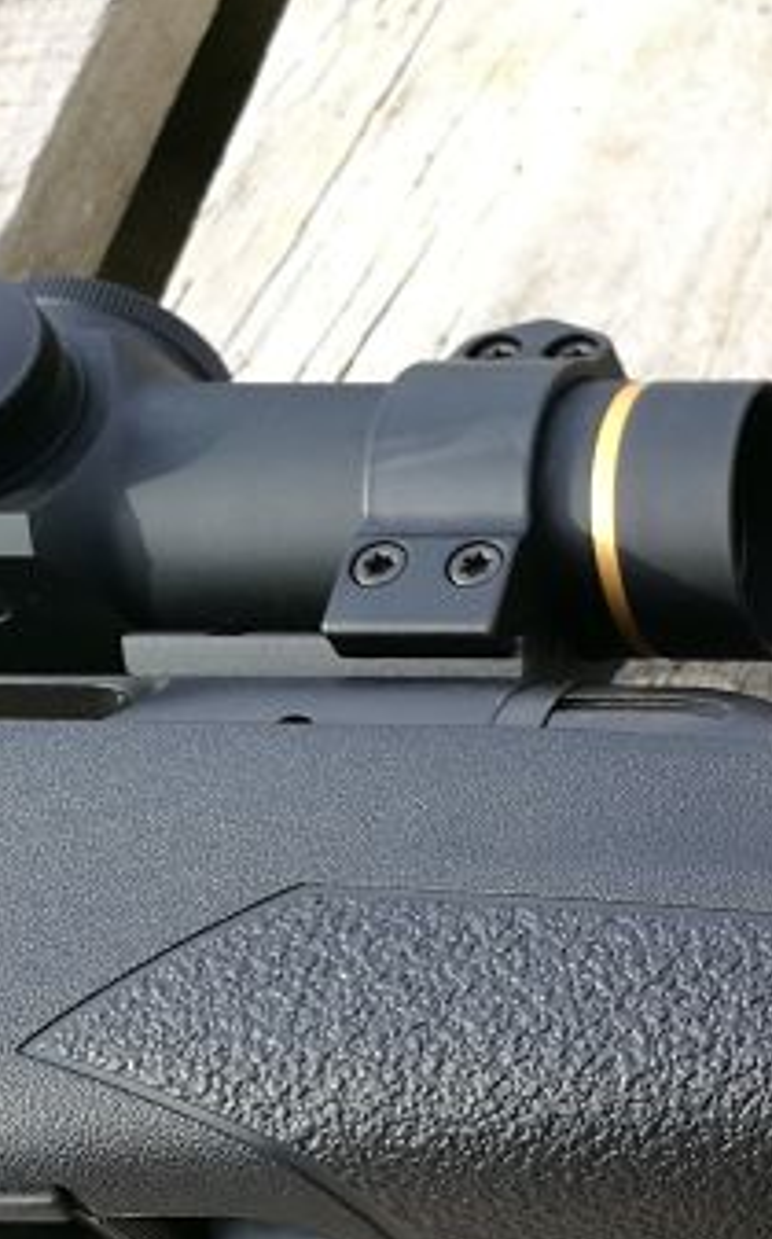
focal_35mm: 68
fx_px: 2294
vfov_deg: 29.4
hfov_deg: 16.2
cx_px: 1375
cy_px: 1033
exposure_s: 1/196
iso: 50
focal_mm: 4.5
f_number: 2.2
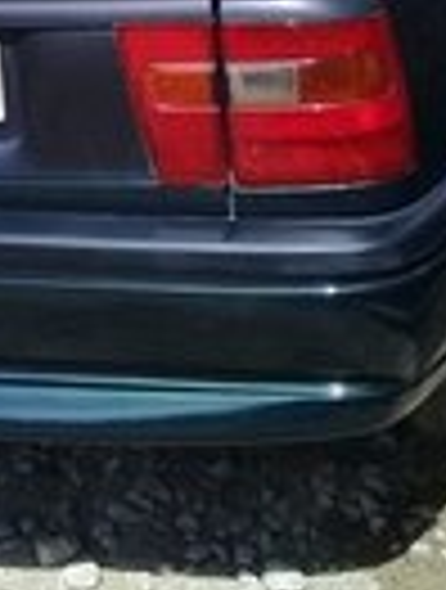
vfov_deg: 16.1
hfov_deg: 12.7
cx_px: 86
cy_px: -122
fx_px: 2000
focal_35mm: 117
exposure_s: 1/646
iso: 50
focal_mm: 3.3
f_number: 2.2
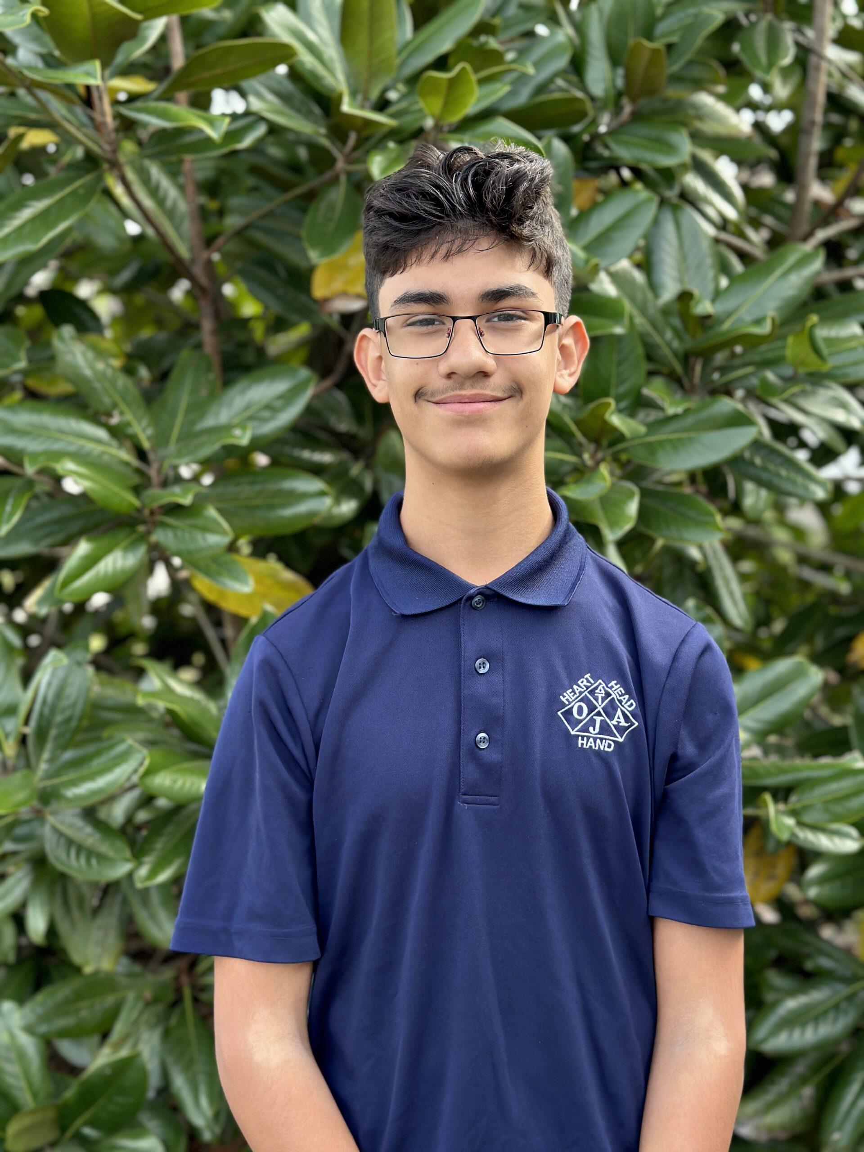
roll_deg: +0.1
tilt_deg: -5.5
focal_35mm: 48
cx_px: 432
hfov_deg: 30.3
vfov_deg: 39.7
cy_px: 576
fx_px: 1597
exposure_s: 1/685
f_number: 1.78
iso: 80
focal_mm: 6.86
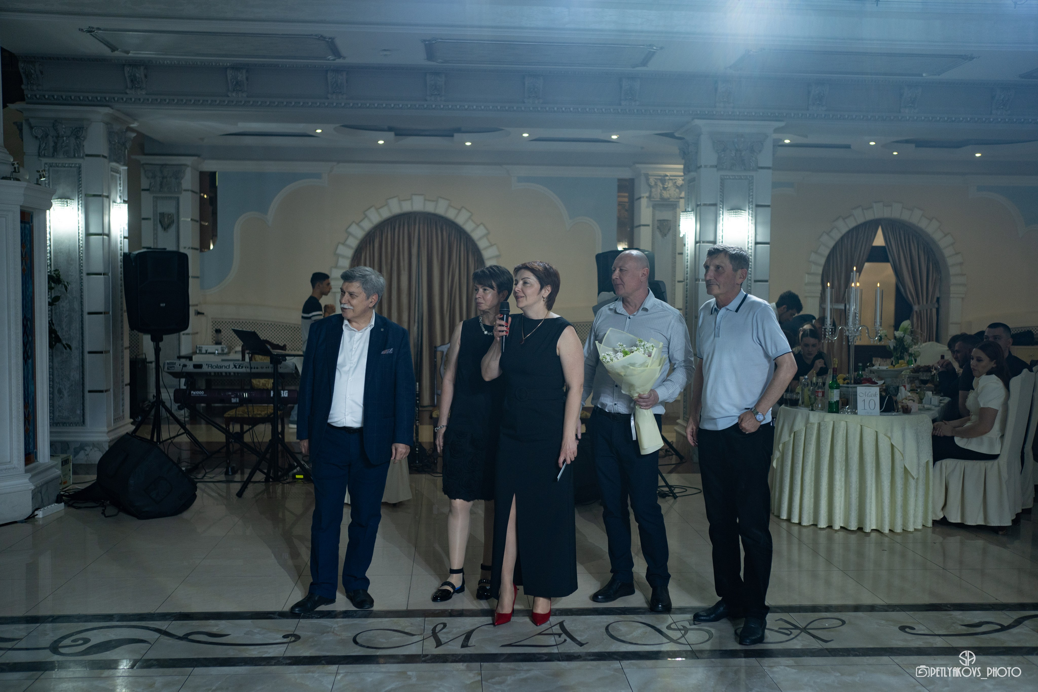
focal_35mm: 35
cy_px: 346
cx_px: 519
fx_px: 1009
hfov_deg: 54.4
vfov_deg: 37.9
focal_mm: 35
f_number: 2.5
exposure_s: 1/160
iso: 1000
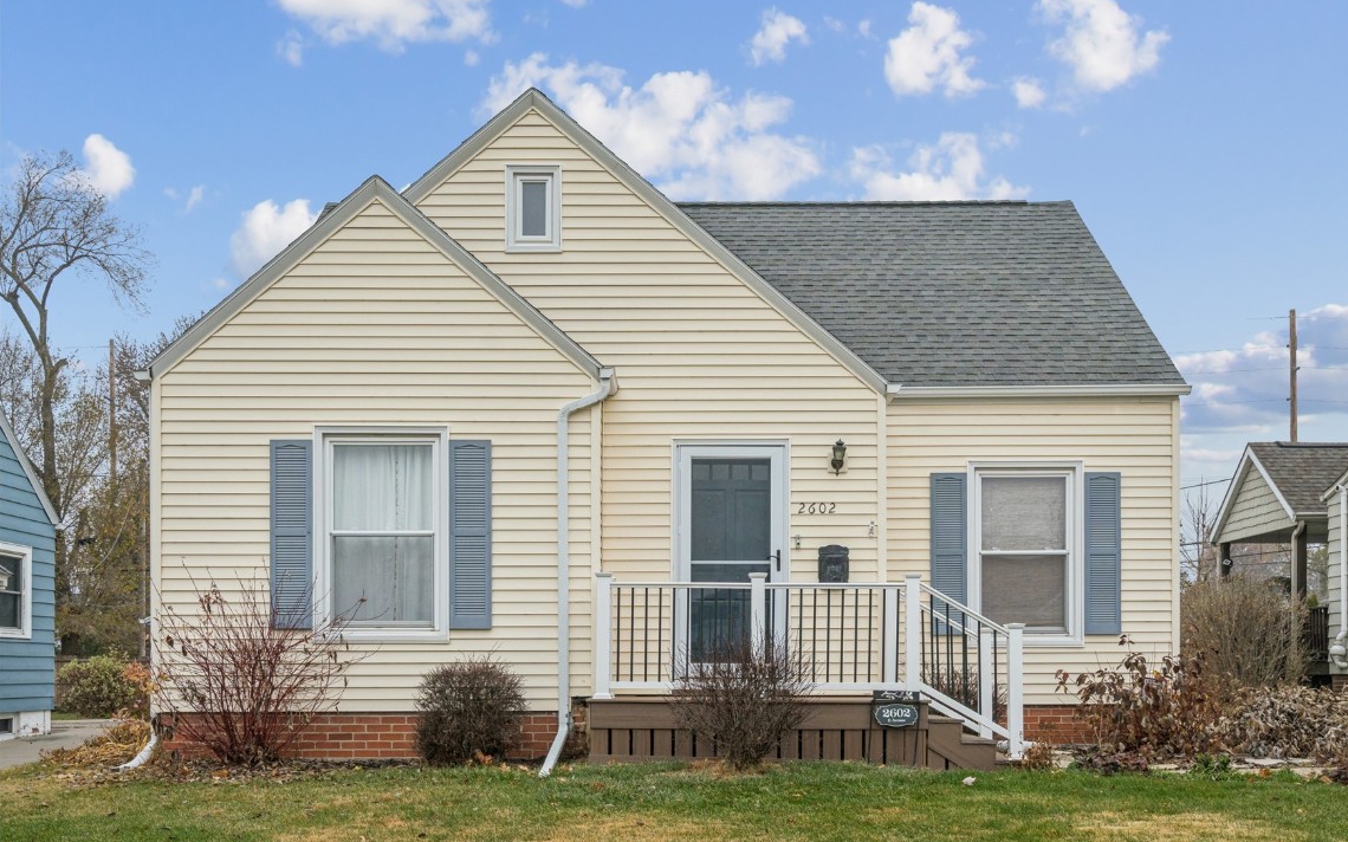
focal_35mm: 34
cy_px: 427
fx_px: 1249
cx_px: 680
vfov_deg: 37.3
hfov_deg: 56.7
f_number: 8
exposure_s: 1/500
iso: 800
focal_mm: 33
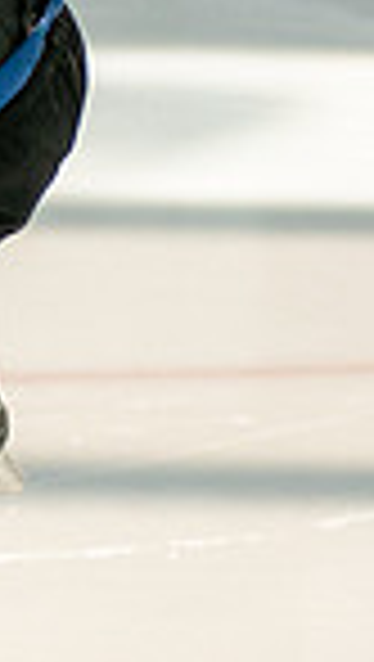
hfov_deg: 1.7
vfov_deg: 2.9
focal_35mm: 736
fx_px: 12939
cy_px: 76
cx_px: -171
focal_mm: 120
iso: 1600
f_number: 2.8
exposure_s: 1/6400
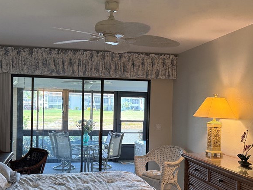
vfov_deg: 34.3
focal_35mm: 42
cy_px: 113
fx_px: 307
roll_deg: -1.9
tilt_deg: -0.1
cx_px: 112
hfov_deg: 44.7
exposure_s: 1/120
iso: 250
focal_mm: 6.76
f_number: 1.78
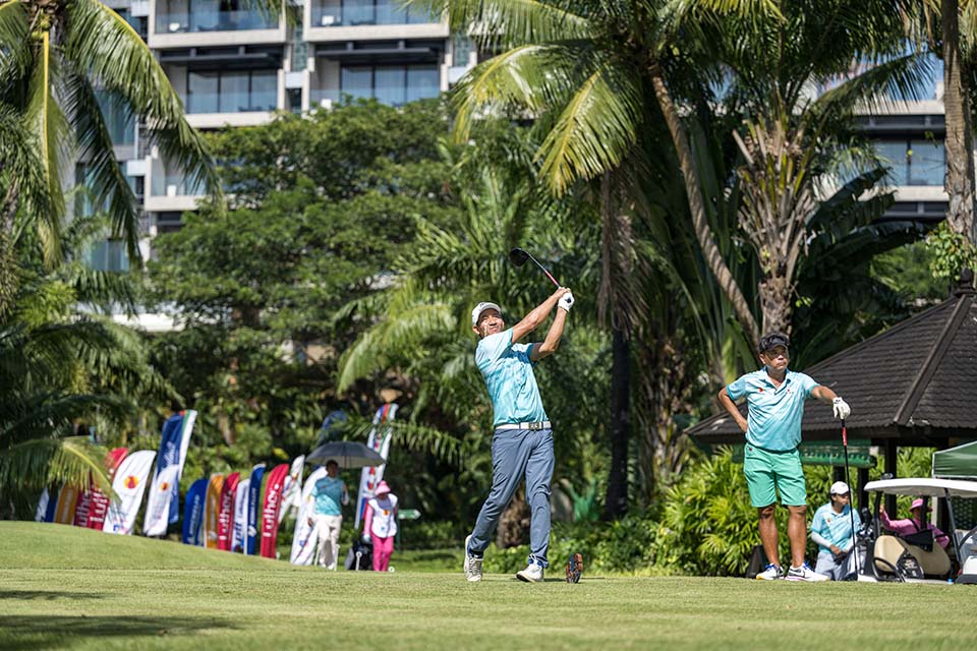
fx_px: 2551
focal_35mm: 94
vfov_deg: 14.6
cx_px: 488
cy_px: 326
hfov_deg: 21.7
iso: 250
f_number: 2.8
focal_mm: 94
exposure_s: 1/5000
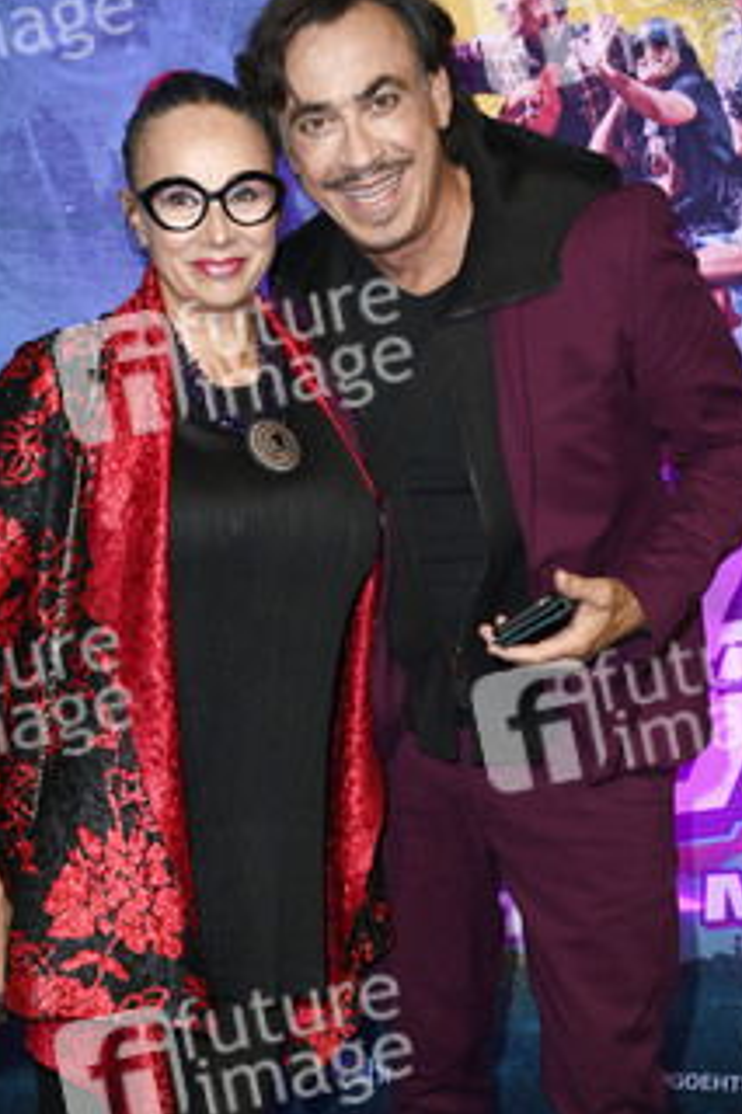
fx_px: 1857
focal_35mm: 60
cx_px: 334
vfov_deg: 33.4
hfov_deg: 22.6
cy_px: 536
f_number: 5
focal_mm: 48
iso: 1250
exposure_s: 1/250
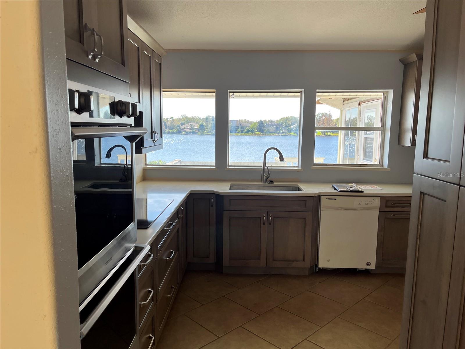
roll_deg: +1.2
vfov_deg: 53.1
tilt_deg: -6.3
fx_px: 349
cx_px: 232
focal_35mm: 26
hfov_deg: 67.3
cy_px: 174
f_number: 1.6
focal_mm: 5.1
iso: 40
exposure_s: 1/216
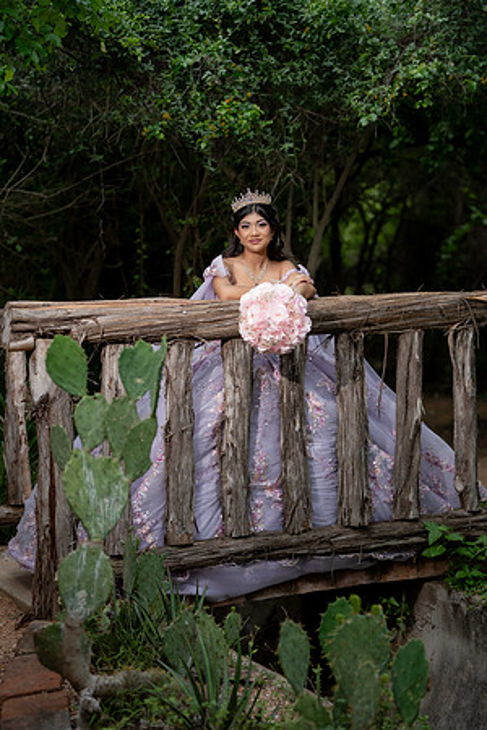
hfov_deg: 21.6
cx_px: 244
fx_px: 1278
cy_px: 365
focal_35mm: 63
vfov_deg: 31.9
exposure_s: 1/1000
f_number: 2.5
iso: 250
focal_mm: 63
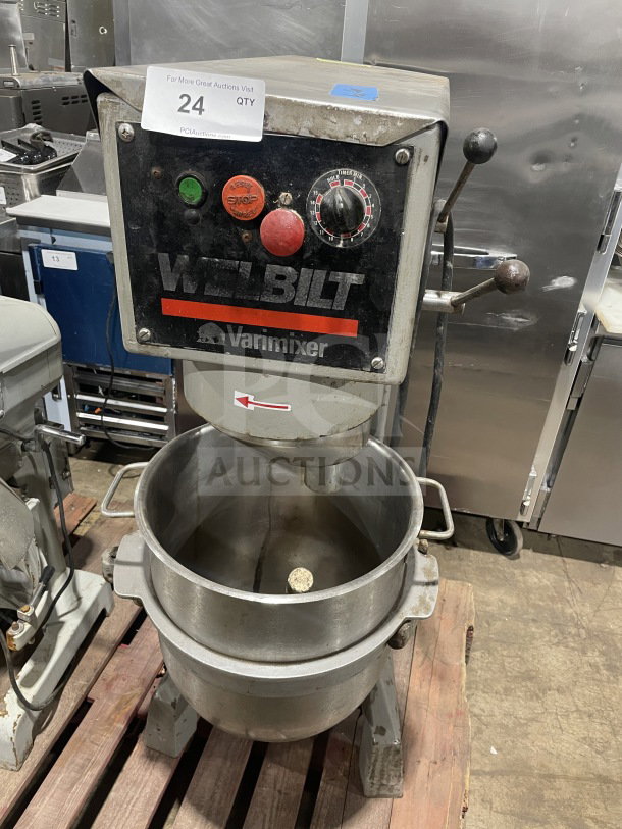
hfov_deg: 53.1
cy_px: 414
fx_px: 623
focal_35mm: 26
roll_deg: -4.0
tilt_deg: -29.3
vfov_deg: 67.3
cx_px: 311
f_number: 1.6
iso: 400
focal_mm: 4.2
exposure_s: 1/60
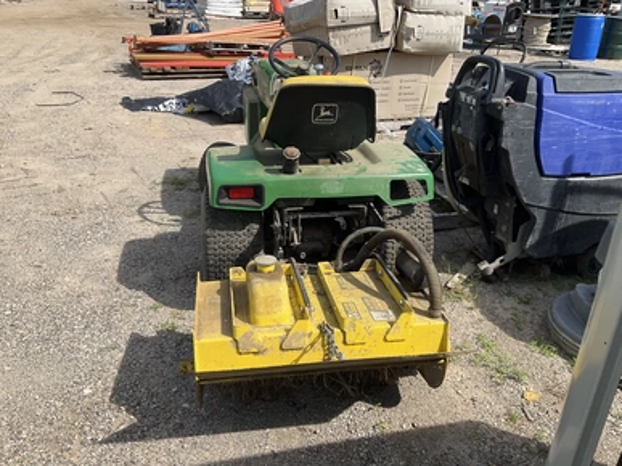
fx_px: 539
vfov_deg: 46.8
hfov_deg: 60.0
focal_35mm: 30
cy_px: 239
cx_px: 312
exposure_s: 1/1250
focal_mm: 3
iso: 25
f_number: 1.8
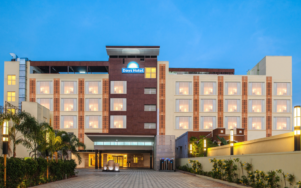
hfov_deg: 72.5
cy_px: 88
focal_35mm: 25
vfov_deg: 49.3
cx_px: 151
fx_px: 205
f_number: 8
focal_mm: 24
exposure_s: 1
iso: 100
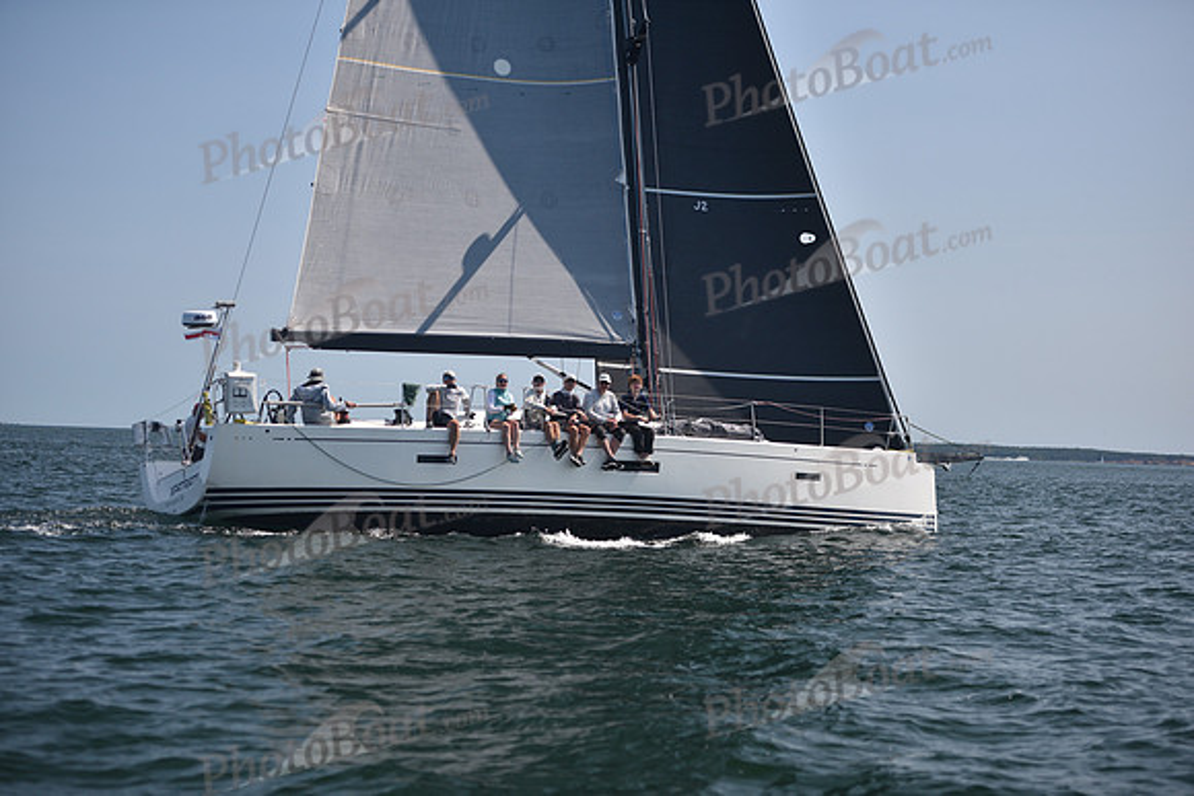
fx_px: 2322
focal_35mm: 70
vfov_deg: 19.5
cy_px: 398
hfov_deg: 28.8
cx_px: 597
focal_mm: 70
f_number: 2.8
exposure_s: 1/2500
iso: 250
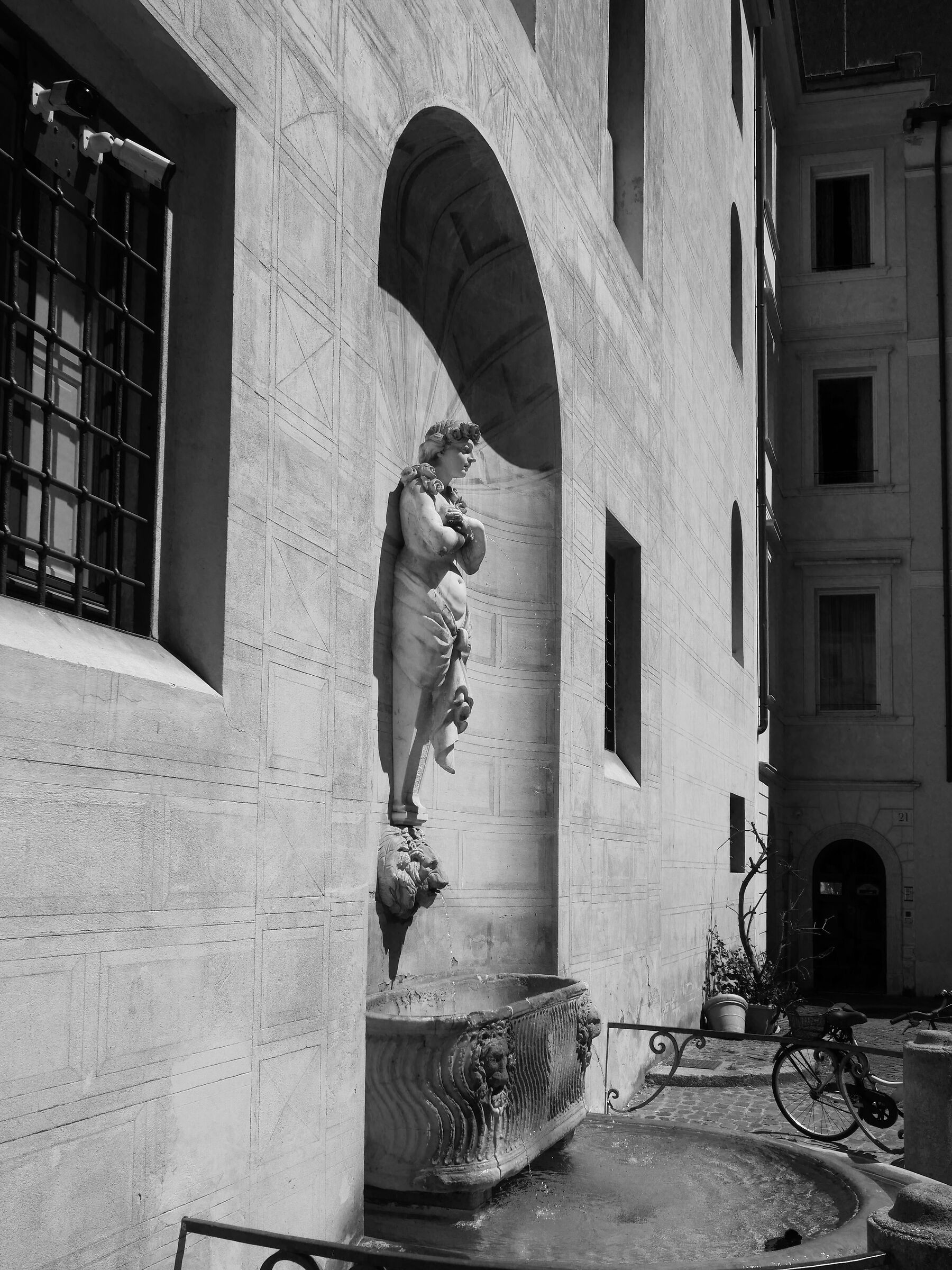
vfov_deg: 60.0
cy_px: 635
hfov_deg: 46.8
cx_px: 476
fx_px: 1100
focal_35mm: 30
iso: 200
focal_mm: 15
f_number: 7.1
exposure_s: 1/1600
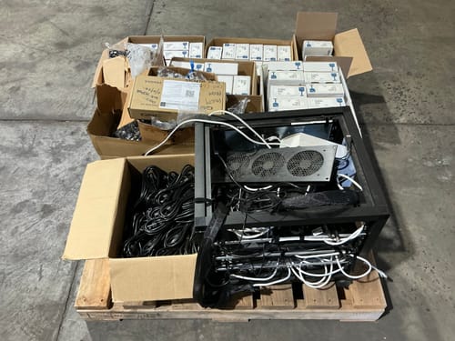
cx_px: 228
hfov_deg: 63.4
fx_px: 368
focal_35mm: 28
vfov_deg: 49.7
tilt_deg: -50.6
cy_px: 170
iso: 125
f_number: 1.8
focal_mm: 3
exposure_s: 1/50
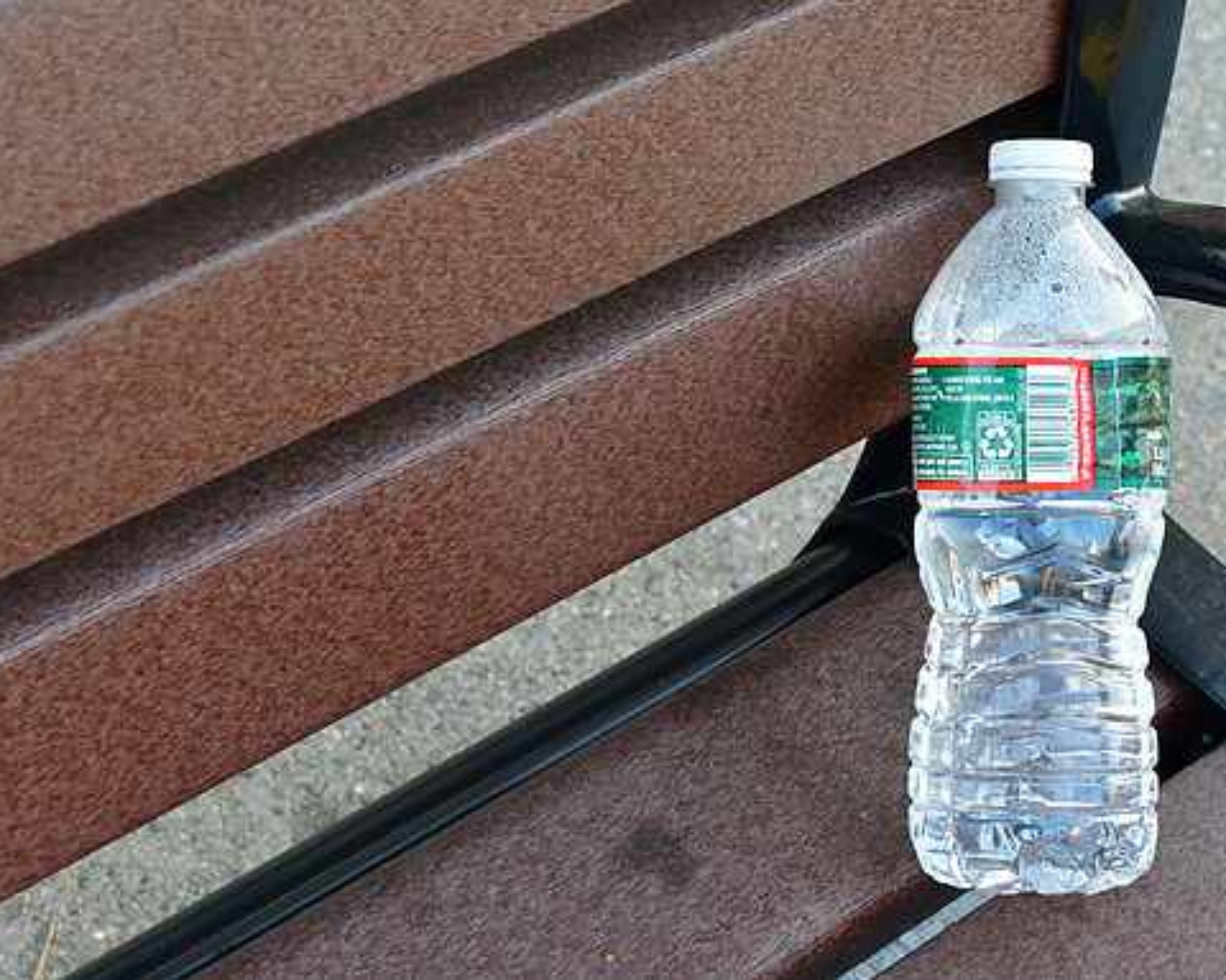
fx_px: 3374
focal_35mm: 93
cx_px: 718
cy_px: 489
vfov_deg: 16.5
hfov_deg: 20.6
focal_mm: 55
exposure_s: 1/100
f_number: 11
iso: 2200
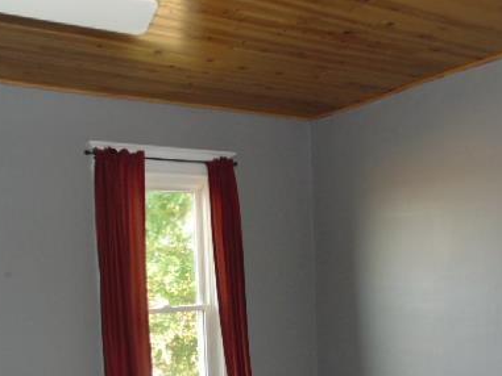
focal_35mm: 42
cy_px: 314
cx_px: 233
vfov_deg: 33.1
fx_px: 609
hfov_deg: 44.8
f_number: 3
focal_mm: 4.5
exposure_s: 1/30
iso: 200
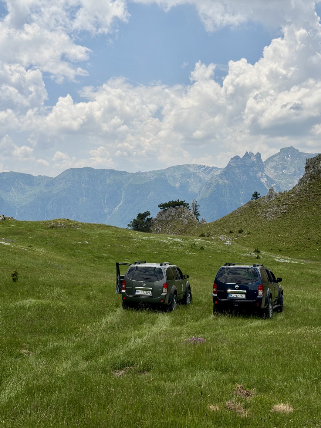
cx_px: 161
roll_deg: -0.3
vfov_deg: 38.9
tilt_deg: -1.2
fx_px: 606
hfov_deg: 29.7
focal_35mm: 49
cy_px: 215
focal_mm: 6.76
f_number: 1.78
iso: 64
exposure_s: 1/9901
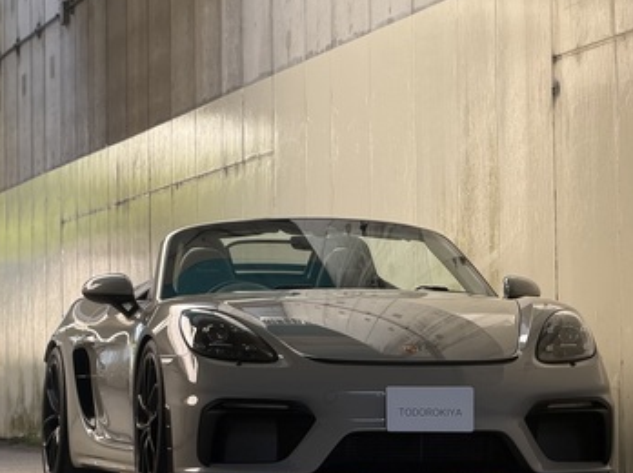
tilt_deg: +2.8
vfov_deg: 8.0
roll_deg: +0.2
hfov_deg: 10.8
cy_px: 165
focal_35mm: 184
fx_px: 3360
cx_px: 213
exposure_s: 1/121
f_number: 2.8
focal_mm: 16.89
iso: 50
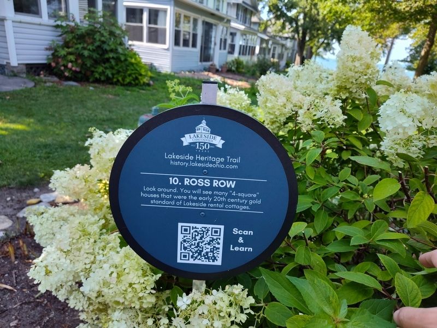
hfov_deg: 73.9
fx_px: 290
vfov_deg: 58.9
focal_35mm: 23
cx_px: 218
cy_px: 164
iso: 100
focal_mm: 5.56
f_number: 1.8
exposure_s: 1/329
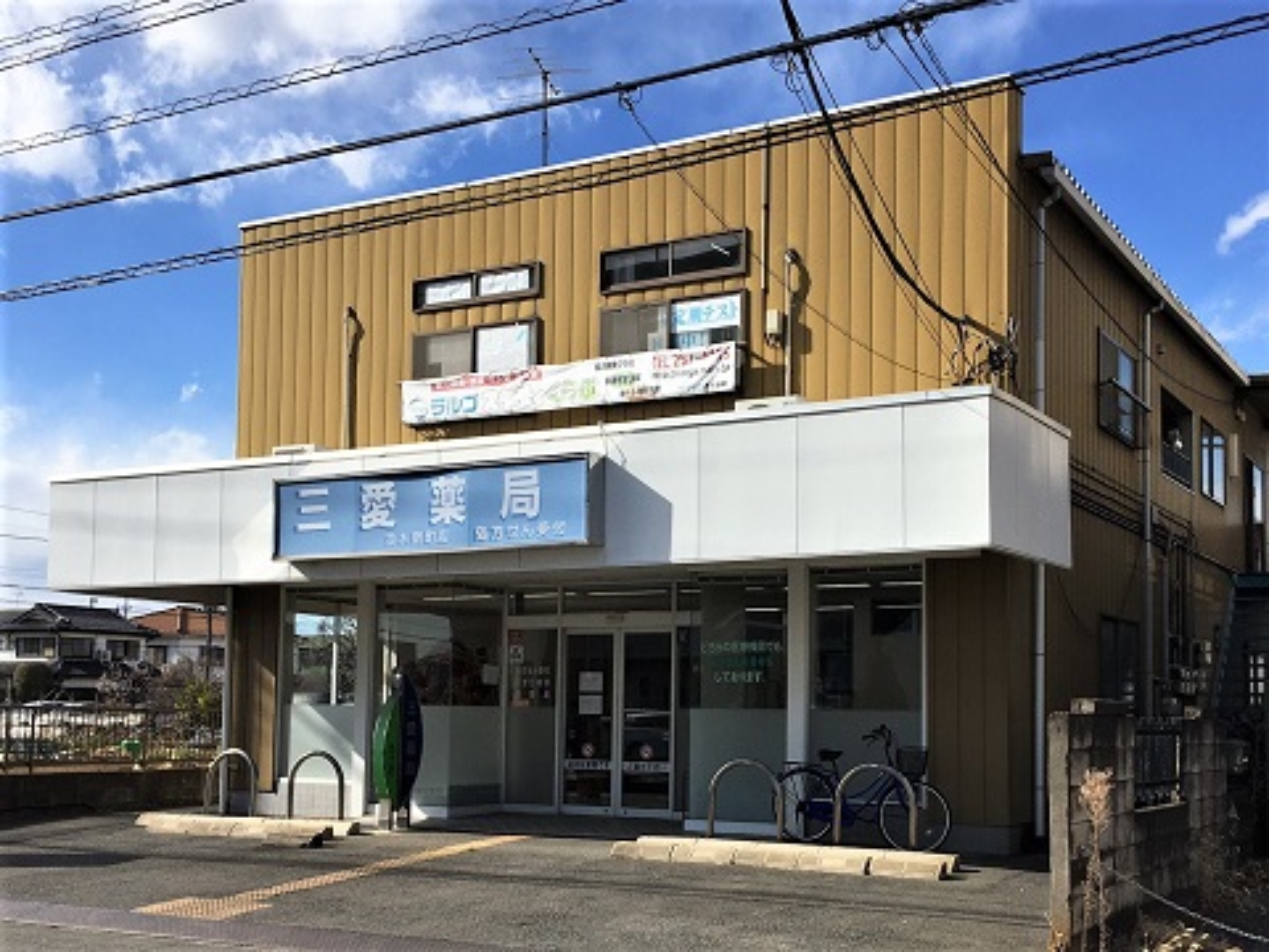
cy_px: 476
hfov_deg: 61.7
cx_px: 634
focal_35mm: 29
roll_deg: -0.5
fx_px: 1063
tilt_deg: +4.0
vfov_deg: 48.2
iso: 25
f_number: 2.2
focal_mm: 4.15
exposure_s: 1/1832
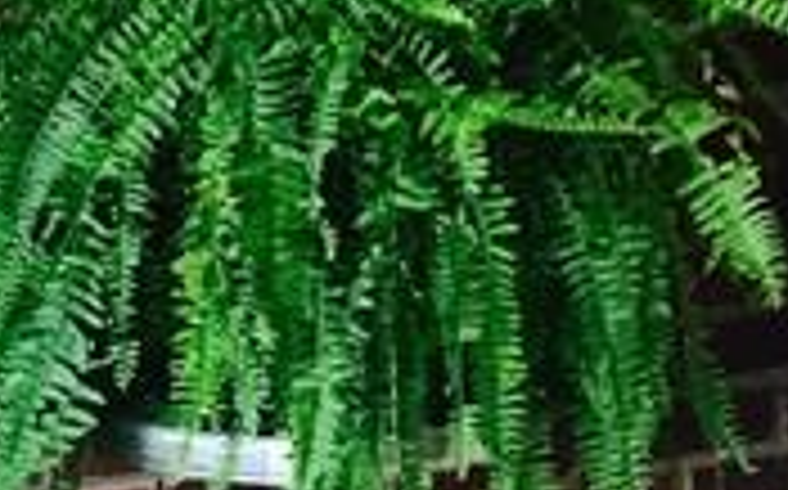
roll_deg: -2.4
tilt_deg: -11.4
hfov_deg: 11.6
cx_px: 545
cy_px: 45
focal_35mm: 180
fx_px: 3862
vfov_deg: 7.3
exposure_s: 1/15
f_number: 2.2
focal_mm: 4.15
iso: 40
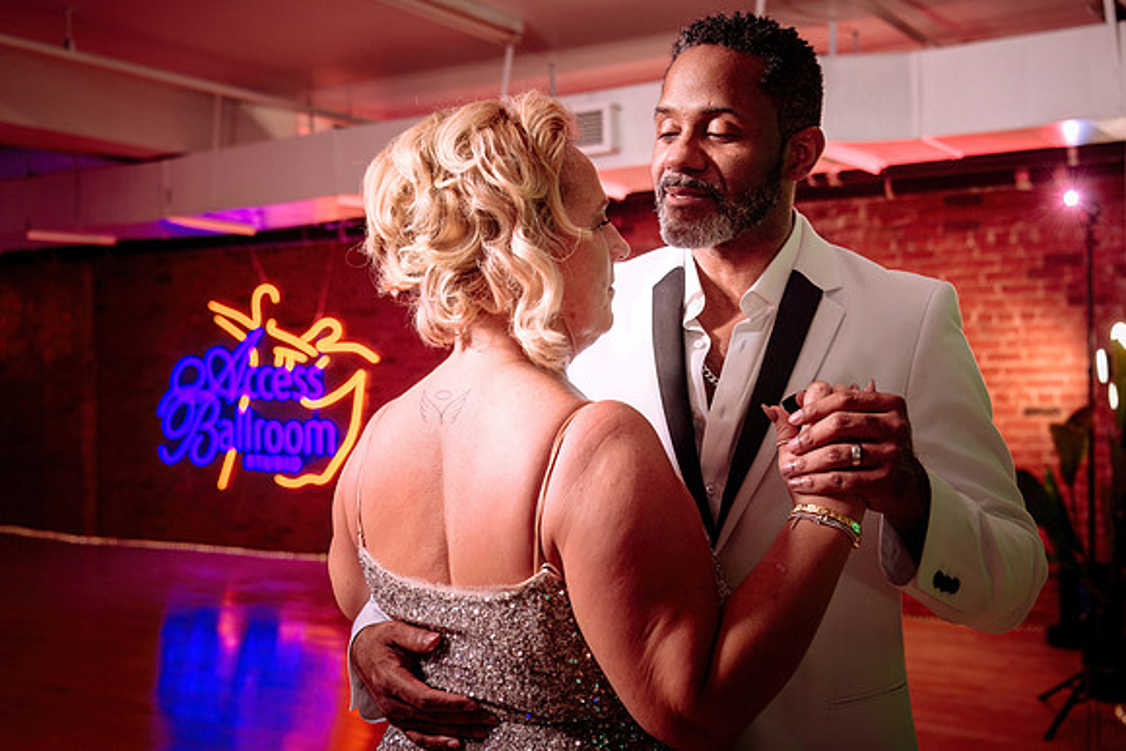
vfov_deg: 31.6
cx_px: 597
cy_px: 368
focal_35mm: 42
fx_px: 1328
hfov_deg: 45.9
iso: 640
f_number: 4
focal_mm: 40
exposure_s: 1/160
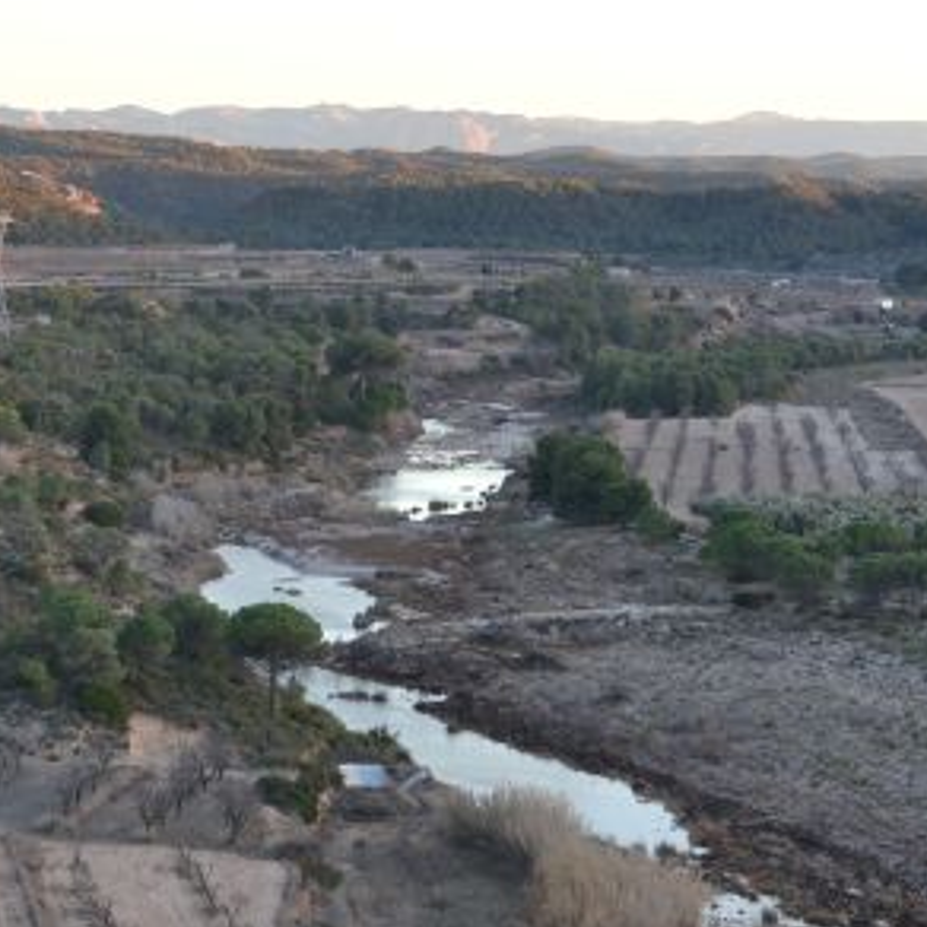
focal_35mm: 122
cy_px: 433
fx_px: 3701
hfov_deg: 14.3
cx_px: 498
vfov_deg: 14.3
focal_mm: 35
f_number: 4.5
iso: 100
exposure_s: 1/80
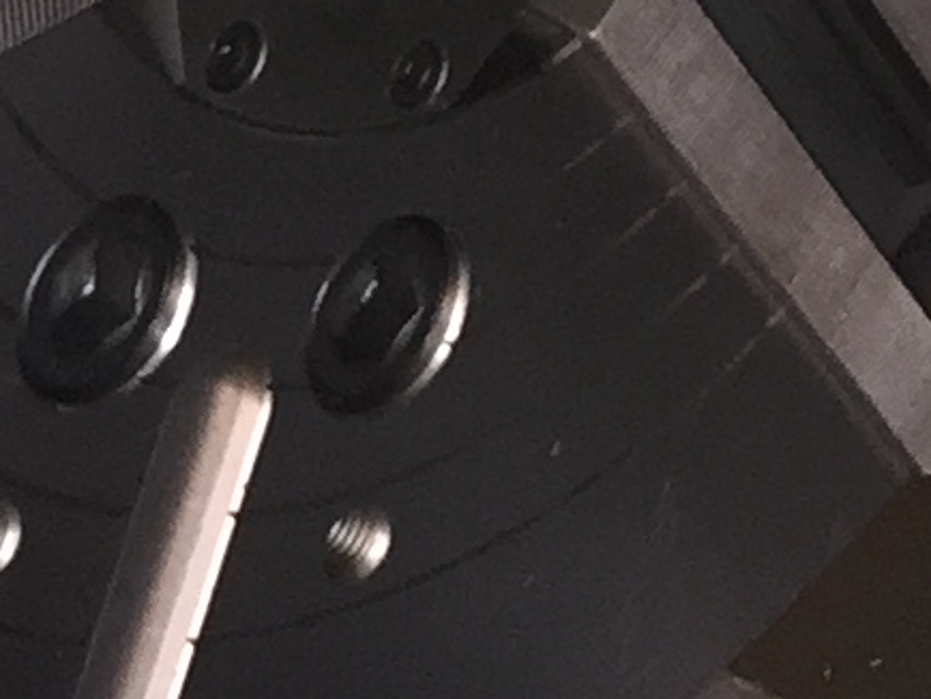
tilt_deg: -17.0
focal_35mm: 218
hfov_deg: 9.1
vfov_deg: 6.5
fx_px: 5866
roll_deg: -3.8
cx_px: 646
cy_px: -965
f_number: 2.2
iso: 100
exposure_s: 1/33
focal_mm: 4.15
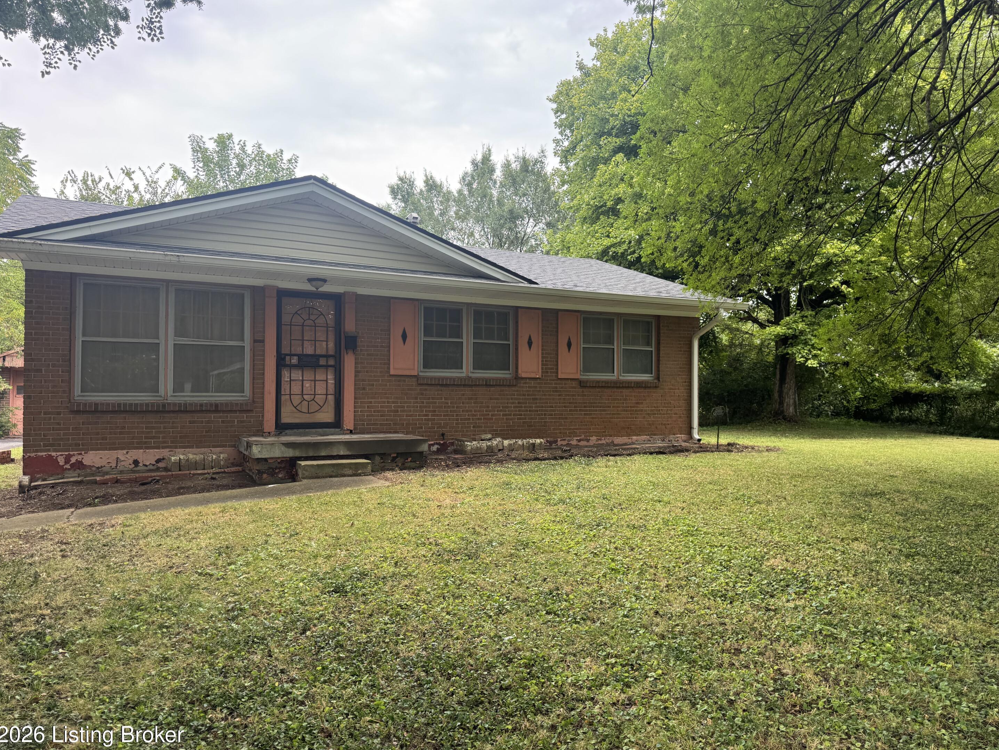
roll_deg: +1.8
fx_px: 721
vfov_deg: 54.9
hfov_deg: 69.4
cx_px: 499
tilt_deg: +1.8
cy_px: 380
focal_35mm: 25
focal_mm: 6.76
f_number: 1.78
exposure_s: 1/178
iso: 64
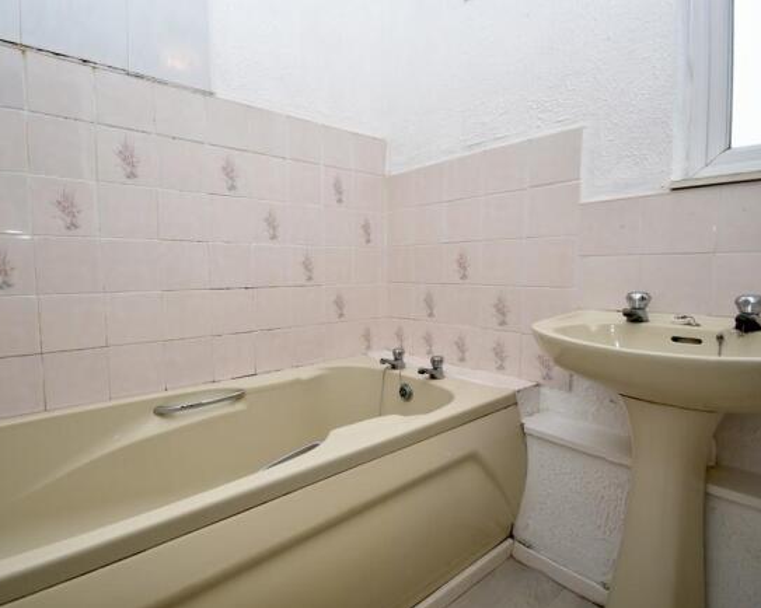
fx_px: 383
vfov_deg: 76.9
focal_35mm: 17
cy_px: 305
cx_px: 324
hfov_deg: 89.0
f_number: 5
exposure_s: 1/60
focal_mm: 10
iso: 200
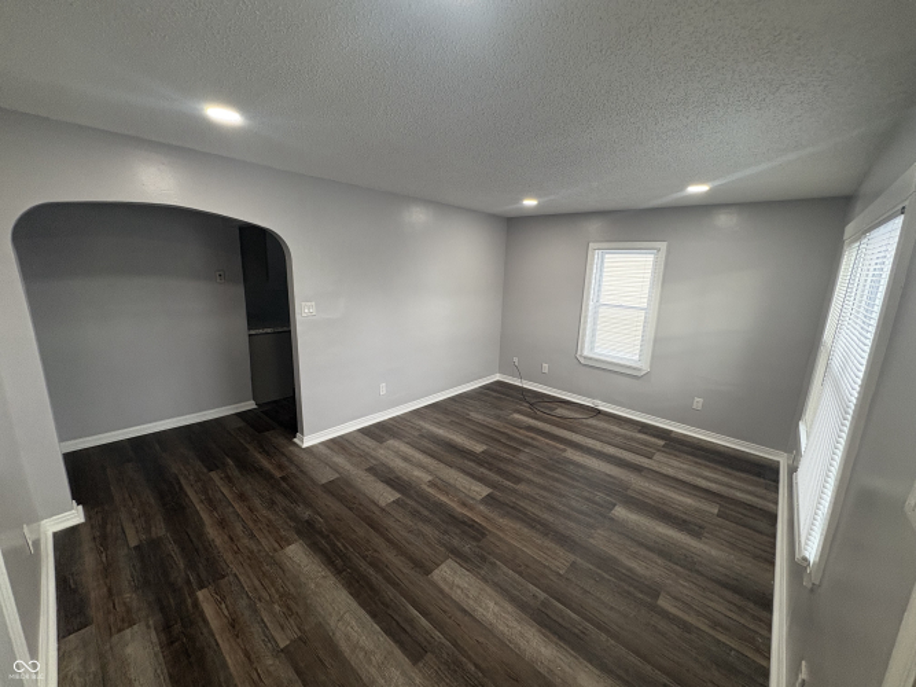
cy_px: 344
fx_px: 370
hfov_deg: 102.1
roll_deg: -1.7
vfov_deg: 85.7
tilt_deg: -11.8
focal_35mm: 14
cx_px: 458
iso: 200
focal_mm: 2.22
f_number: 2.2
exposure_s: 1/120
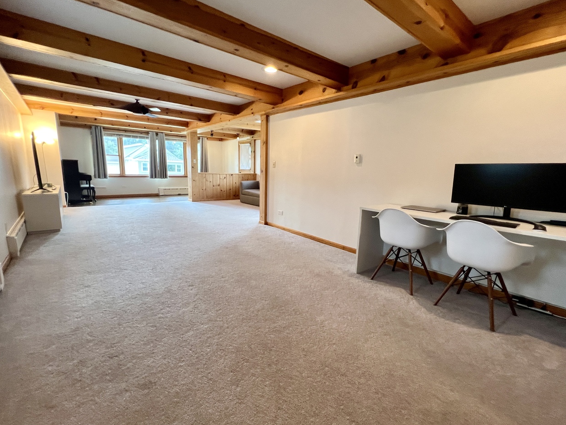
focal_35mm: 15
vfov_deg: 81.7
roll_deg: -2.8
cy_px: 218
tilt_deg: -11.6
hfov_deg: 98.2
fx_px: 245
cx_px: 287
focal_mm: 1.57
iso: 250
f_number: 1.8
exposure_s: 1/120
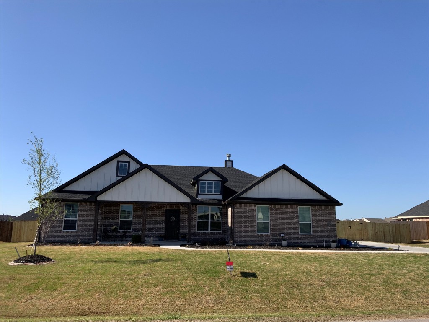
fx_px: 359
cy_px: 161
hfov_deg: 61.7
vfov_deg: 48.2
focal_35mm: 29
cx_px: 214
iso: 16
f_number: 1.8
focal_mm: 3
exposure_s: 1/1848
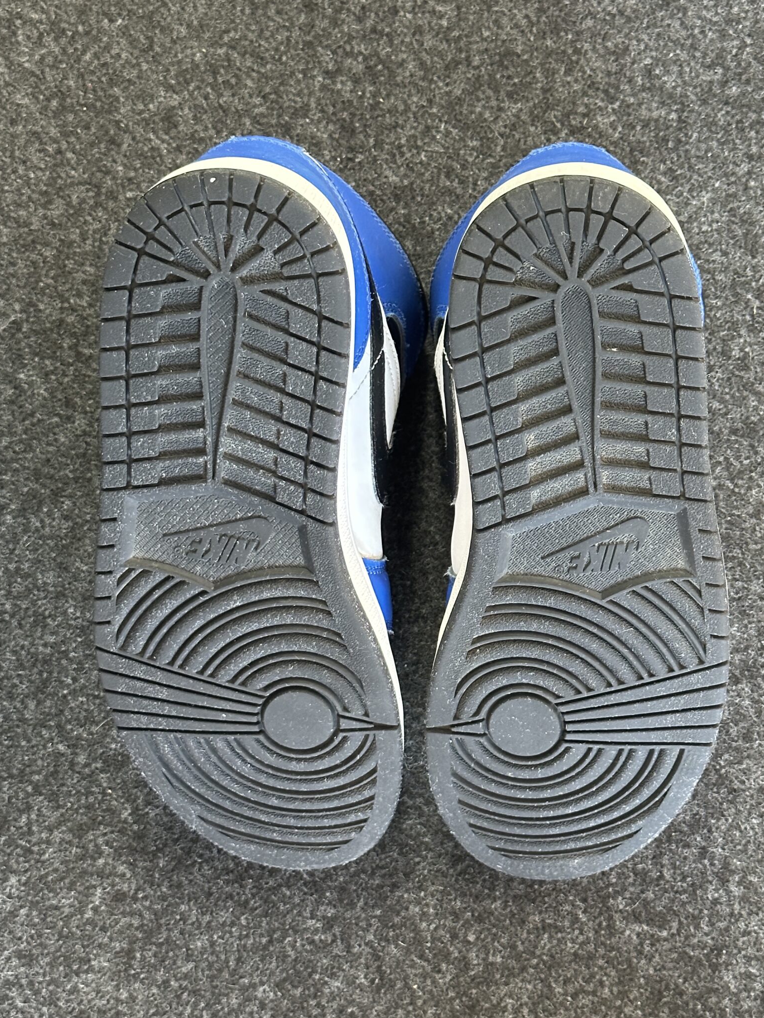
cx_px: 450
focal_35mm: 60
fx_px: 1766
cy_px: 572
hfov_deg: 24.4
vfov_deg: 32.1
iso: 500
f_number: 1.78
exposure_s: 1/33
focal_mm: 6.86
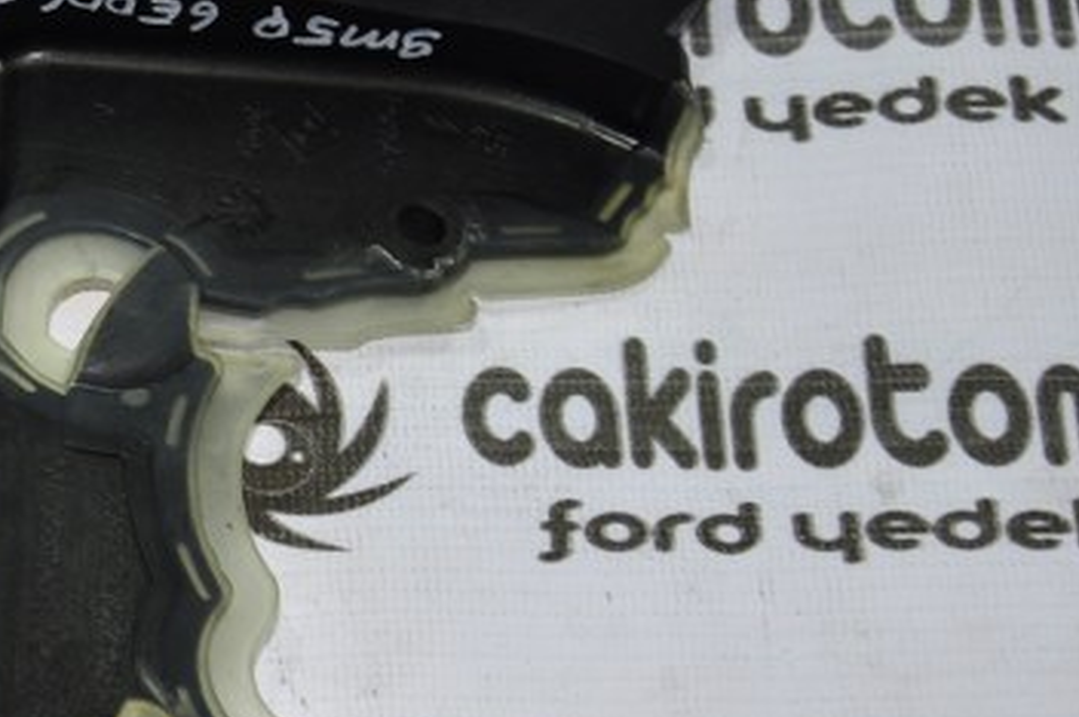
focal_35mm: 184
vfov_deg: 7.4
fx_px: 5510
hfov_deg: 11.0
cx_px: -126
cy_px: 453
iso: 200
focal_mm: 48
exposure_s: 1/60
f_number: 4.8
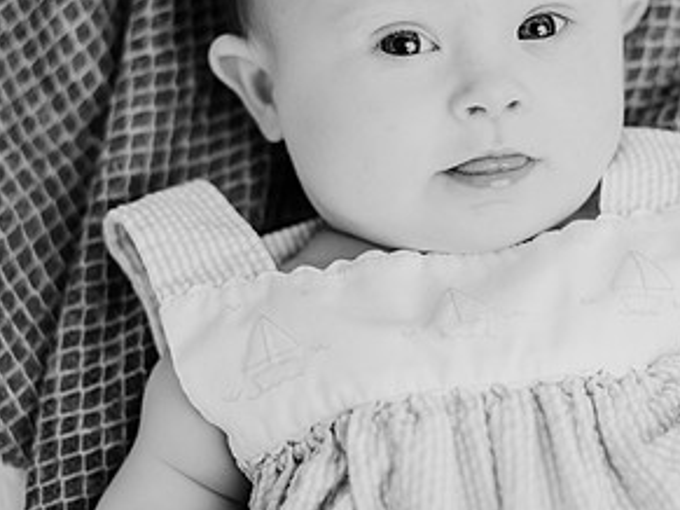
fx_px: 1885
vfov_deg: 15.4
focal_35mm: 96
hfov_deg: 20.4
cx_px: 451
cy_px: 179
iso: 125
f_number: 2.2
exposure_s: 1/160
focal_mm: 50
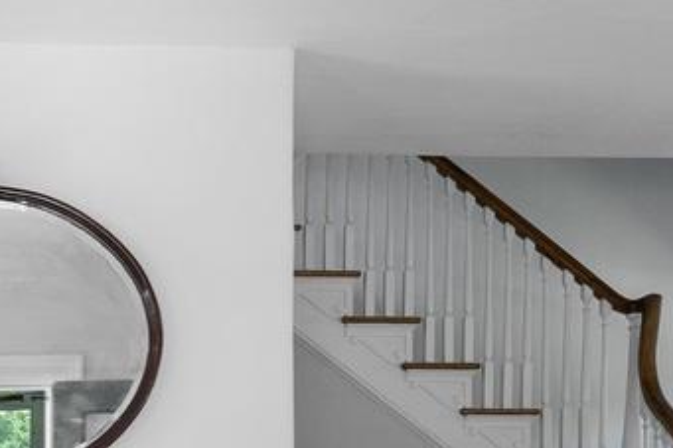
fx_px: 1420
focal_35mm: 76
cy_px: 608
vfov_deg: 16.8
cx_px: -6
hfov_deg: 25.3
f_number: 7.1
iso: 500
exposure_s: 1/10
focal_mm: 12
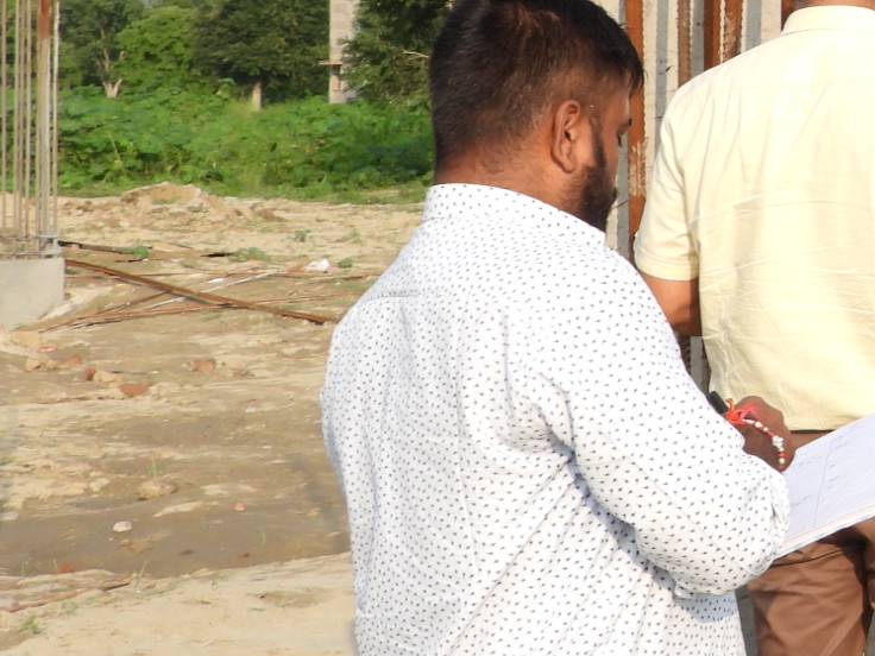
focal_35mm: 108
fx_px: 2730
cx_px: 1312
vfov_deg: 13.4
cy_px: -90
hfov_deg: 16.6
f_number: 3.2
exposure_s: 1/1000
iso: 100
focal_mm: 6.3
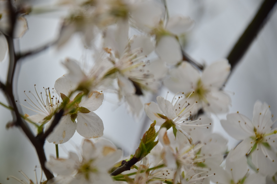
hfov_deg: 4.6
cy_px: 92
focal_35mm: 450
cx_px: 138
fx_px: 3462
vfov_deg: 3.1
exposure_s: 1/400
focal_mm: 300
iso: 250
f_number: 6.3
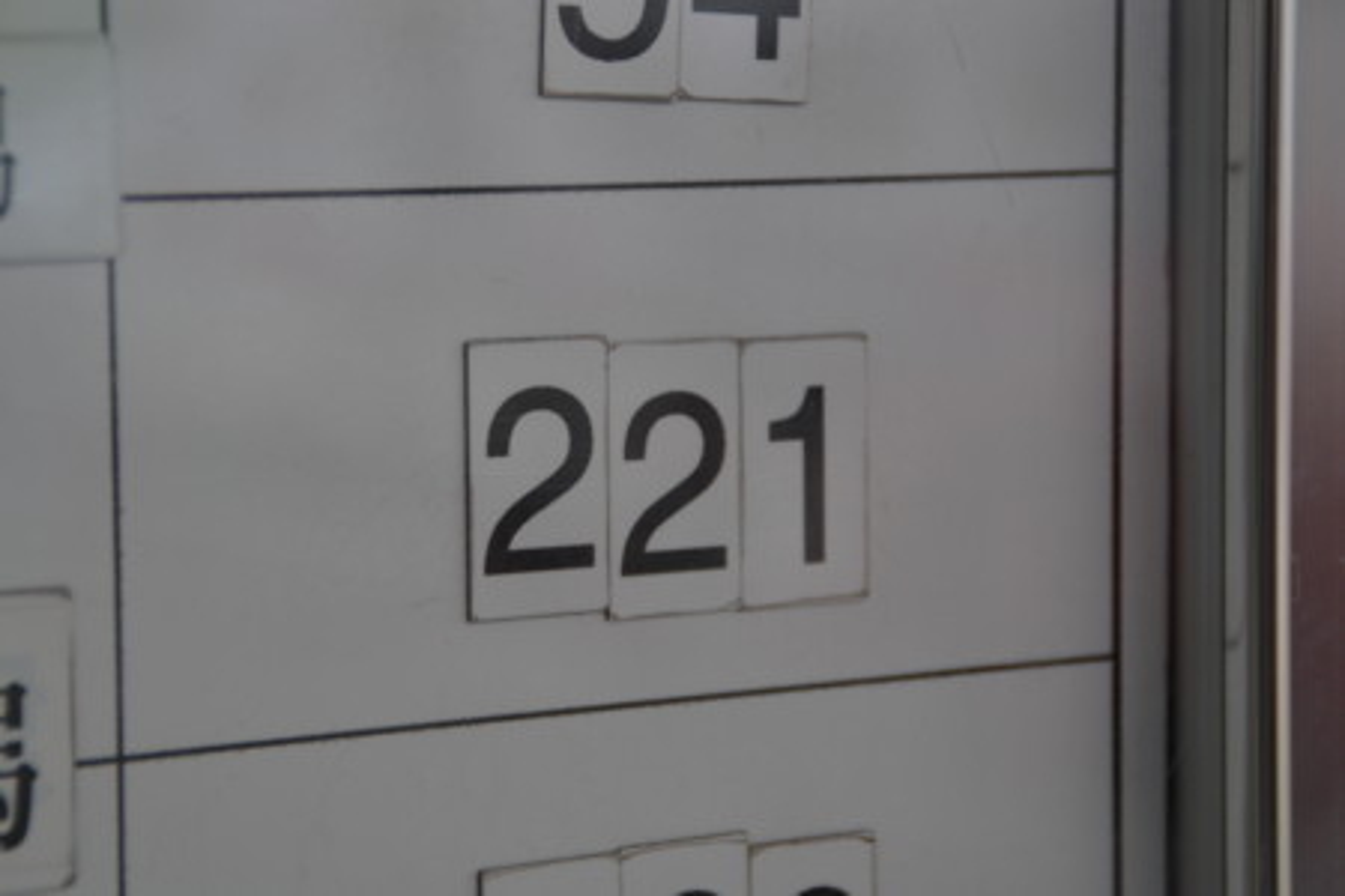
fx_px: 4763
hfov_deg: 16.1
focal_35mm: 128
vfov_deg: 10.8
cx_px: 672
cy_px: 448
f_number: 5.6
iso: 180
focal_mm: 85
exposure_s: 1/500
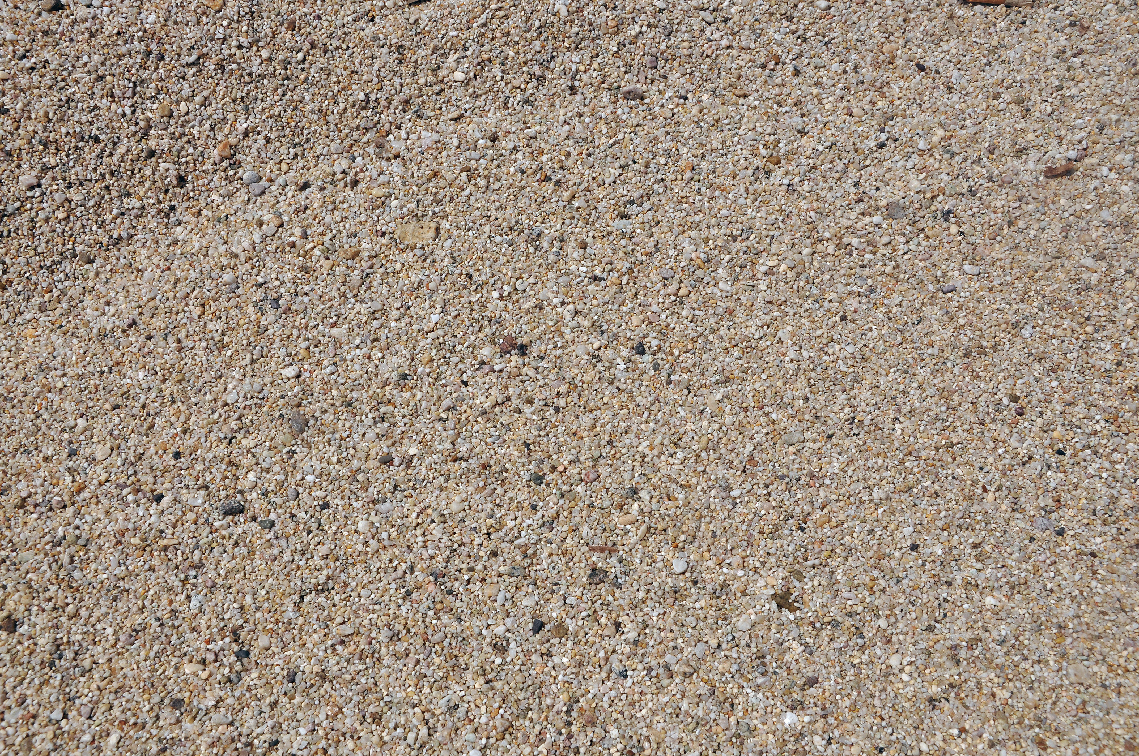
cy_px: 378
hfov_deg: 49.6
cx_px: 570
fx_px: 1232
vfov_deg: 34.1
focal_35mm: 39
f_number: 13
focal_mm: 26
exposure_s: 1/640
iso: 200
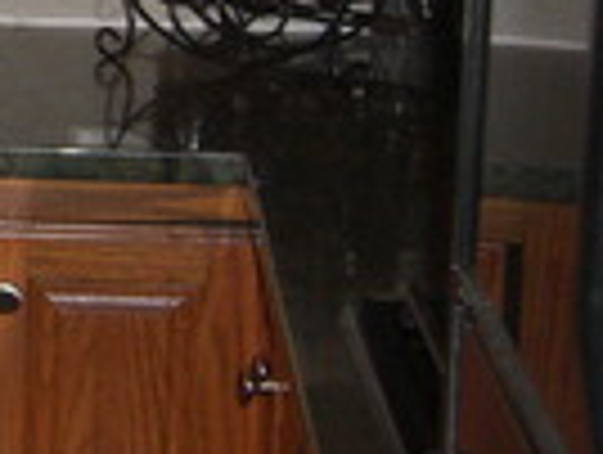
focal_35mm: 181
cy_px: -22
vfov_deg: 8.2
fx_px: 3159
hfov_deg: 10.1
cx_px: -594
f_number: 2.8
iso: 200
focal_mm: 7.9
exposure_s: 1/60
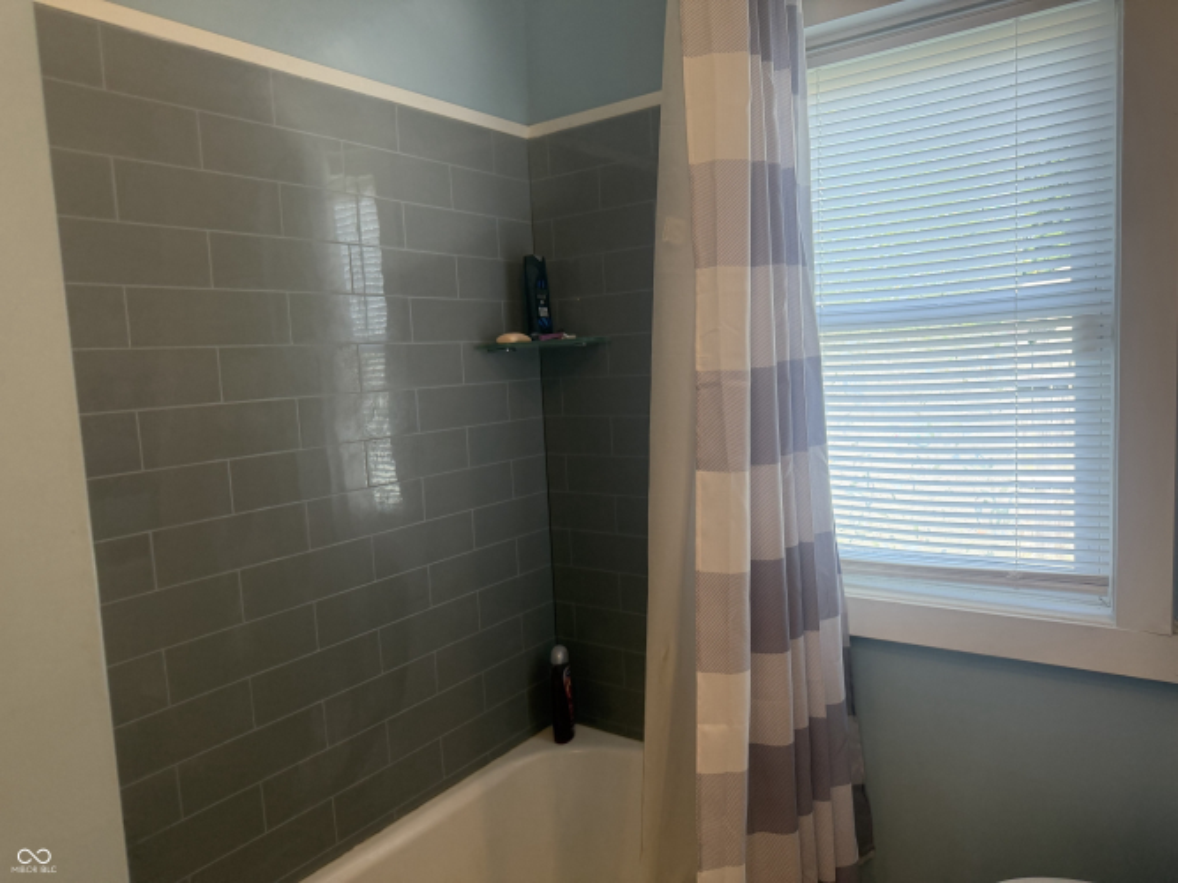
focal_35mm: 24
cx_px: 589
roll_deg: +2.3
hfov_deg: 71.6
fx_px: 817
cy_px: 442
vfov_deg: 56.8
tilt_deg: -6.0
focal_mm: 6.76
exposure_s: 1/219
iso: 200
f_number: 1.78
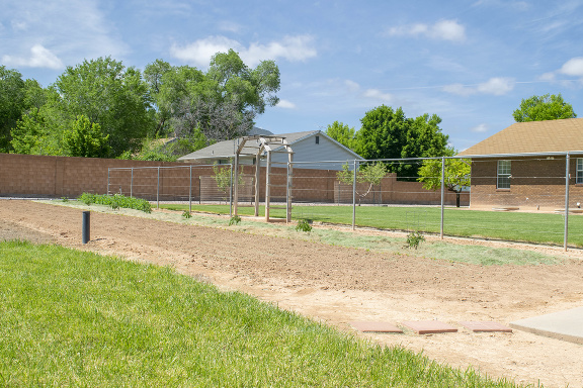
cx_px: 306
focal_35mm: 40
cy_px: 200
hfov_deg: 48.4
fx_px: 648
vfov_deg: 33.4
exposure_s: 1/250
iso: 200
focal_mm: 24
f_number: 8
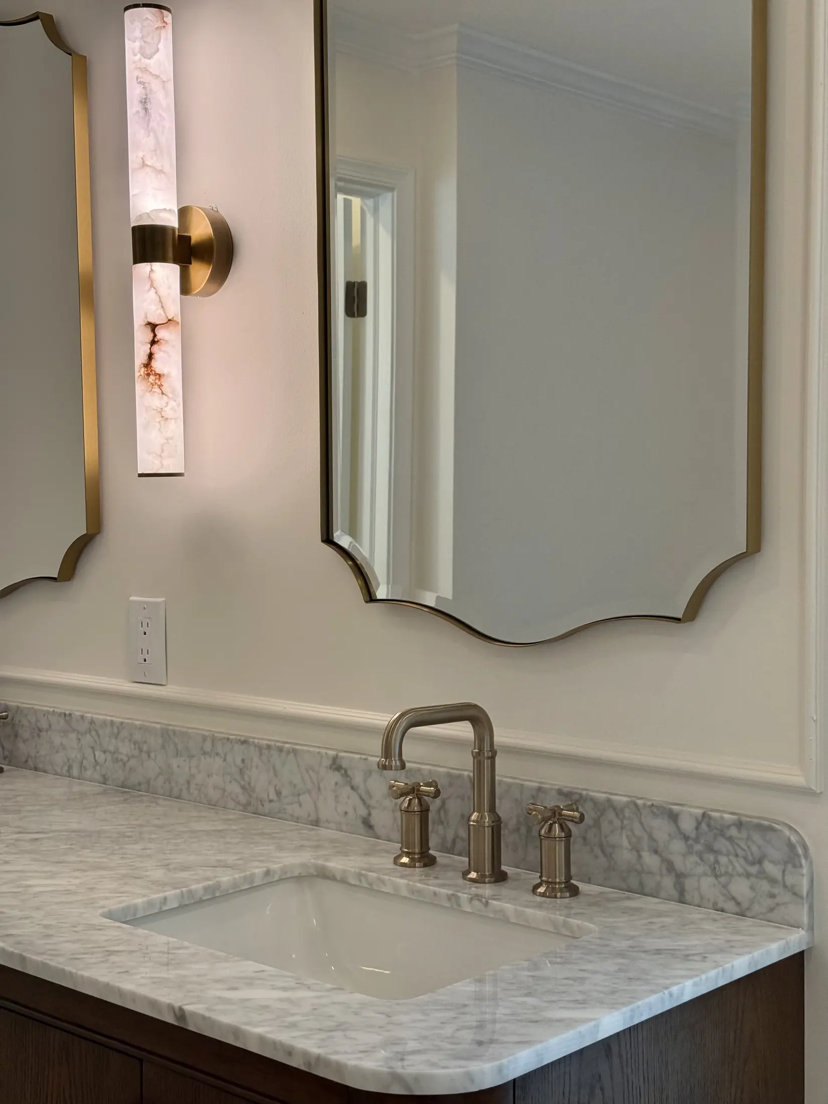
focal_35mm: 48
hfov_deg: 30.3
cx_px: 414
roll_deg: -0.1
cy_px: 552
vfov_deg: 39.7
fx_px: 1531
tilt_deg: -2.9
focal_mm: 6.76
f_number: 1.78
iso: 160
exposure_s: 1/240
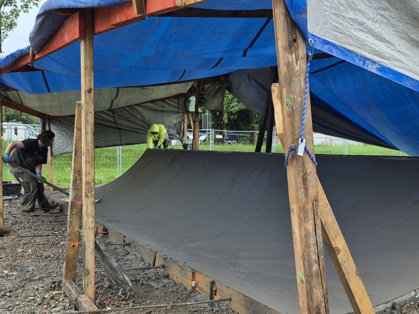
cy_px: 193
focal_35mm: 44
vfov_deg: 32.8
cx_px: 241
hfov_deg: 42.8
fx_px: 533
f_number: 1.8
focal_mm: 5.4
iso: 25
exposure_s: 1/312
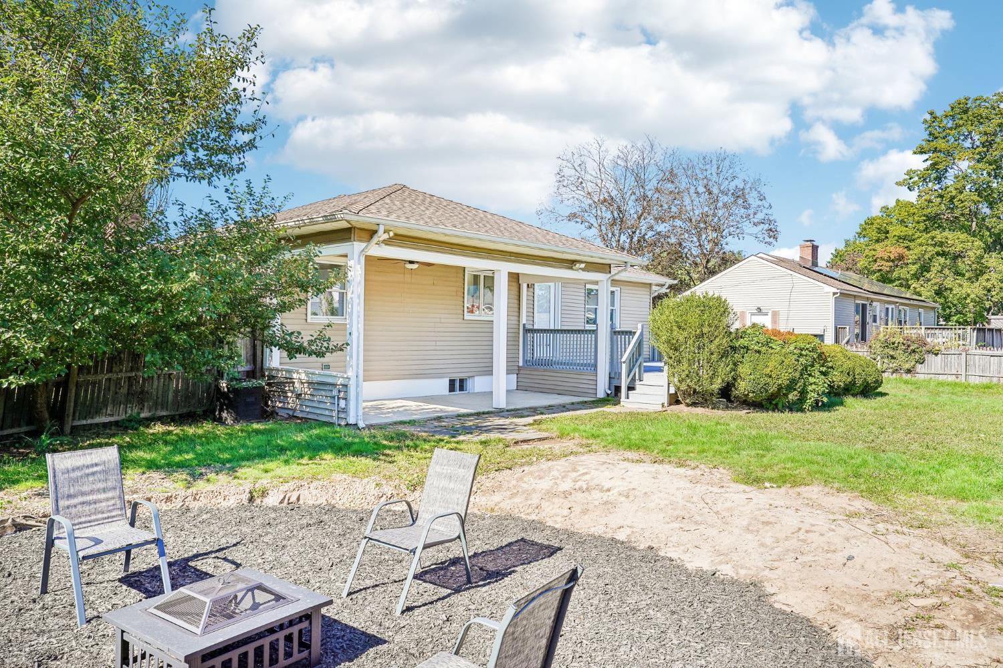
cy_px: 334
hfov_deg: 73.8
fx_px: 668
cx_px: 502
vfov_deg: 53.1
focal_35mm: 24
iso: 125
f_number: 8
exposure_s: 1/200
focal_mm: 24
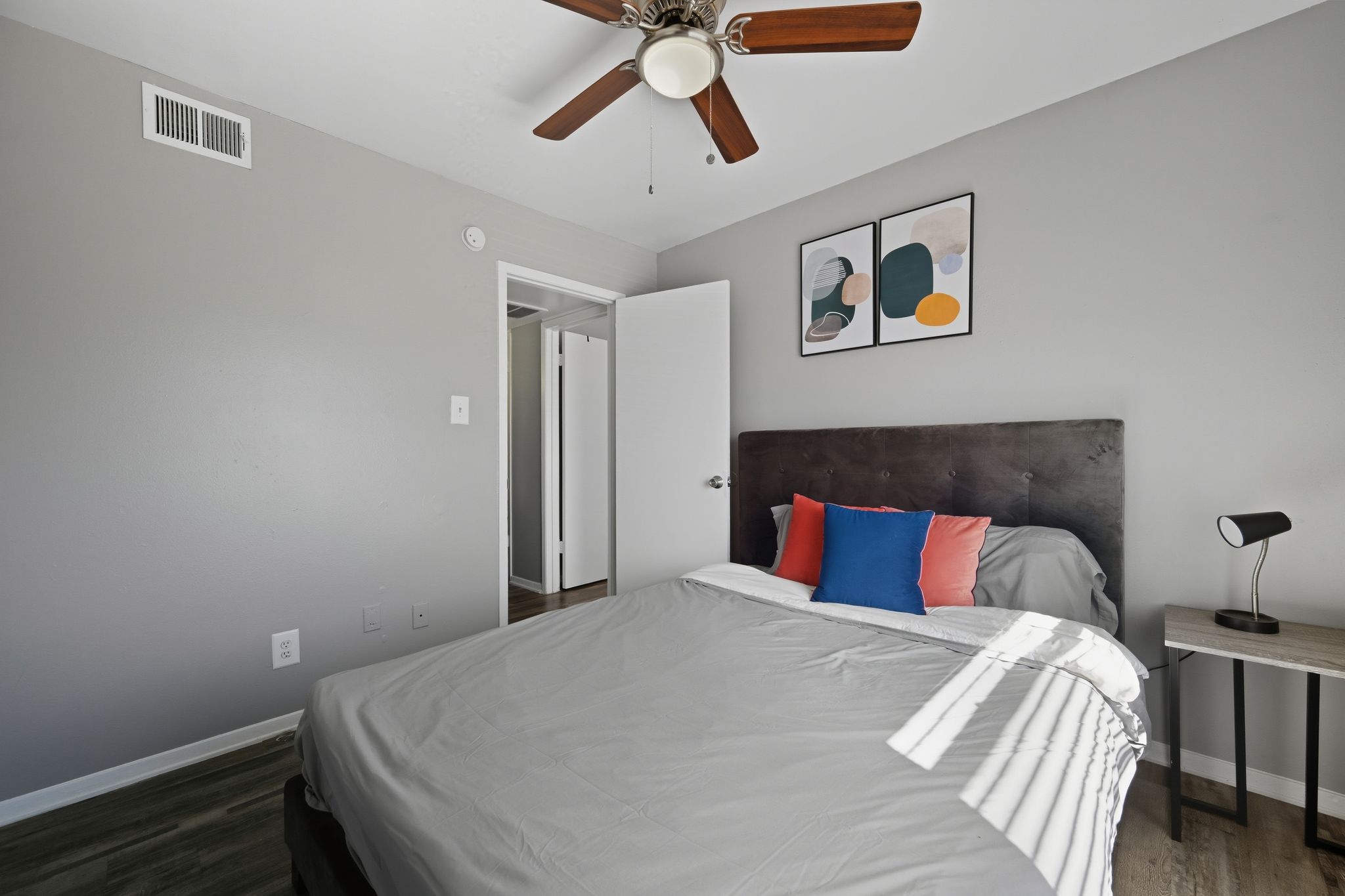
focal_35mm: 14
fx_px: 523
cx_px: 672
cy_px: 448
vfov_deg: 81.2
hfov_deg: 104.3
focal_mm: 14
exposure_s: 1/25
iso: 100
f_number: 8
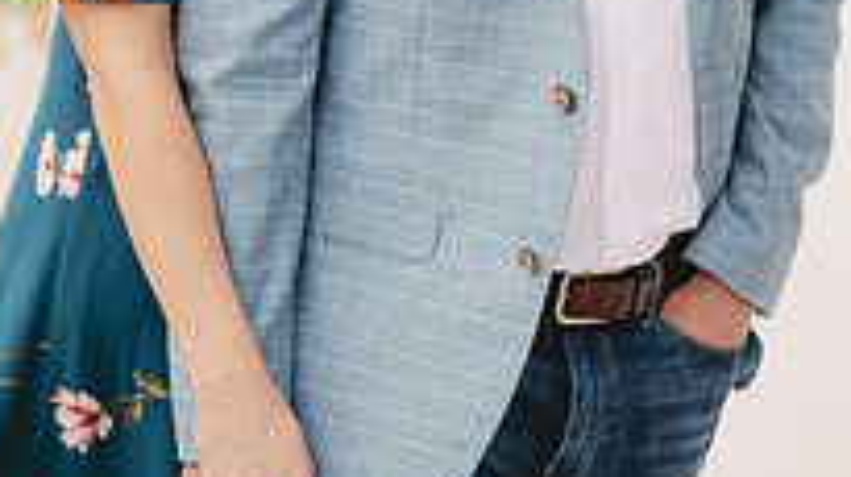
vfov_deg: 10.4
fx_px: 2593
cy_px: -58
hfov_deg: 18.6
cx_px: 289
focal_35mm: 115
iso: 100
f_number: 2
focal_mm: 50
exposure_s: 1/640
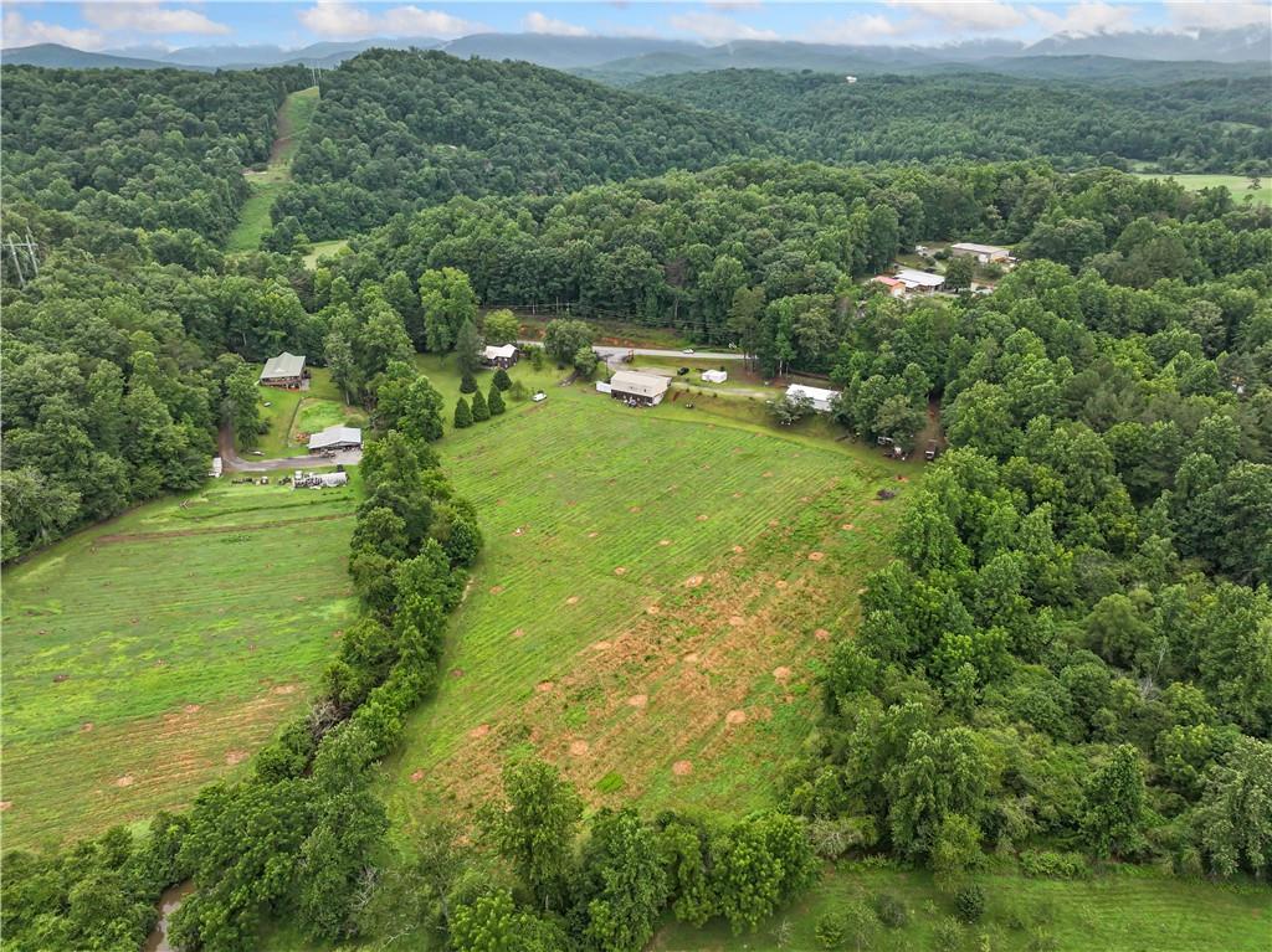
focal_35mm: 24
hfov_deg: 71.6
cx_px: 636
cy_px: 476
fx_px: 881
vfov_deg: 56.8
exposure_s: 1/1250
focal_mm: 12.29
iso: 130
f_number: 2.8
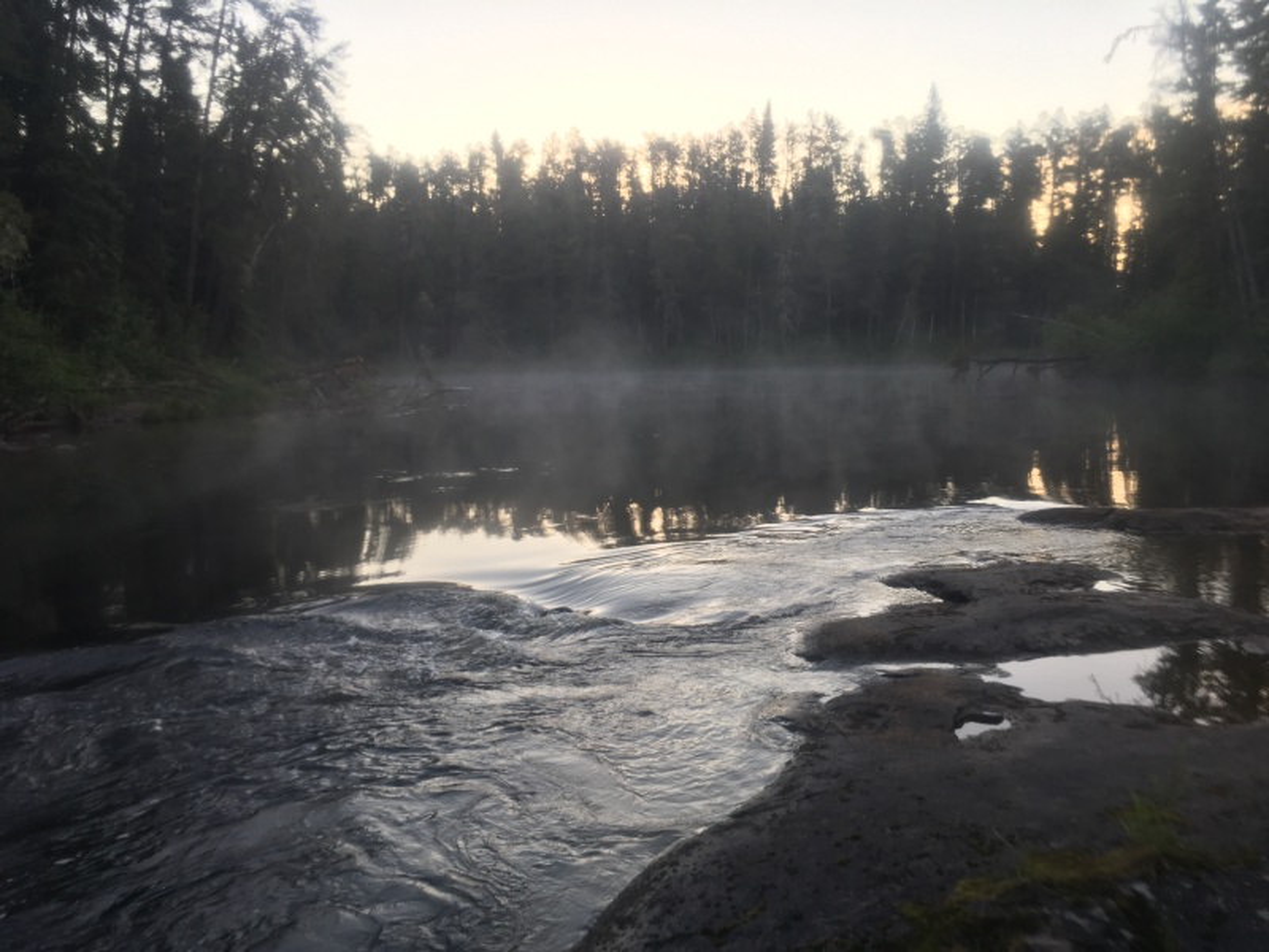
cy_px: 476
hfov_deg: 61.7
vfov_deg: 48.2
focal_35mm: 29
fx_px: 1063
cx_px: 634
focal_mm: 4.15
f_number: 2.2
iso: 25
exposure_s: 1/120
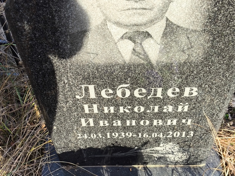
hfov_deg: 38.2
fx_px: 340
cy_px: 88
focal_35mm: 50
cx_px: 118
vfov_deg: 29.1
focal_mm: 4.71
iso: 50
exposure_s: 1/230
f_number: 1.7
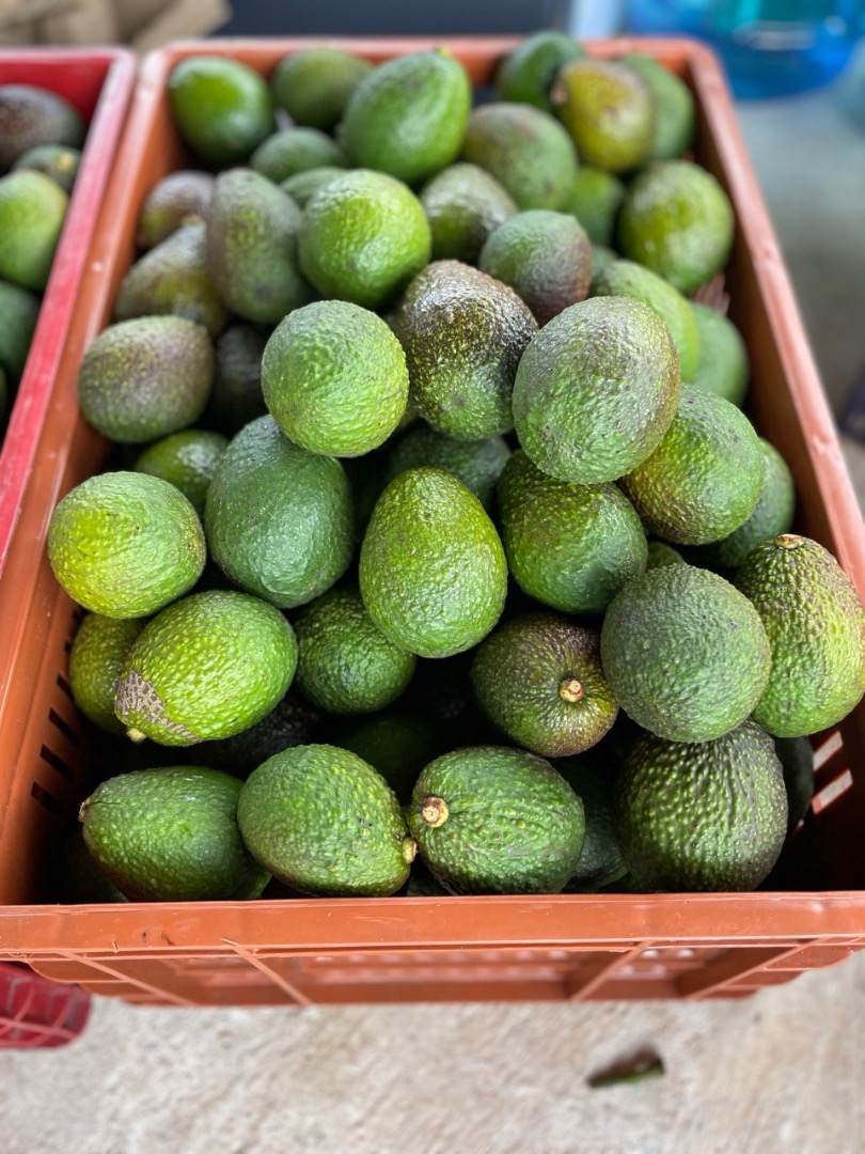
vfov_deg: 67.3
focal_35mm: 26
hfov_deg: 53.1
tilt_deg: -59.6
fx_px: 866
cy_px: 577
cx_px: 432
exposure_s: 1/121
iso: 80
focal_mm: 4.2
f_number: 1.6
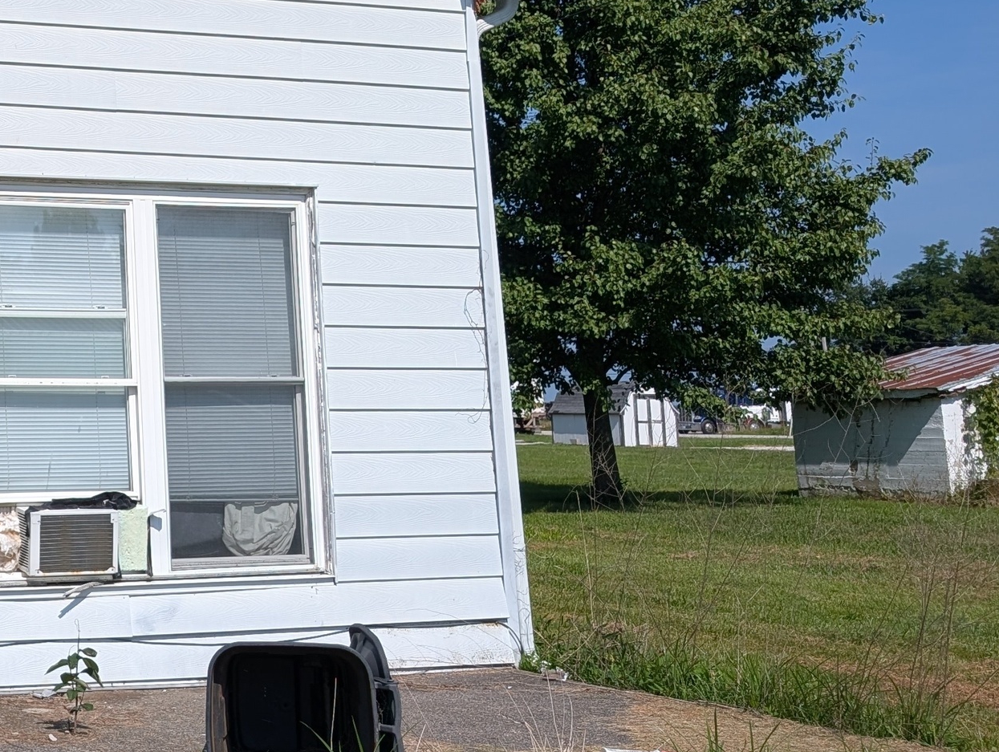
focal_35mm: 59
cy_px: 144
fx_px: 1705
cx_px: -212
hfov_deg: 28.3
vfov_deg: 24.5
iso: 34
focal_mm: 6.9
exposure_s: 1/2445
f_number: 1.68
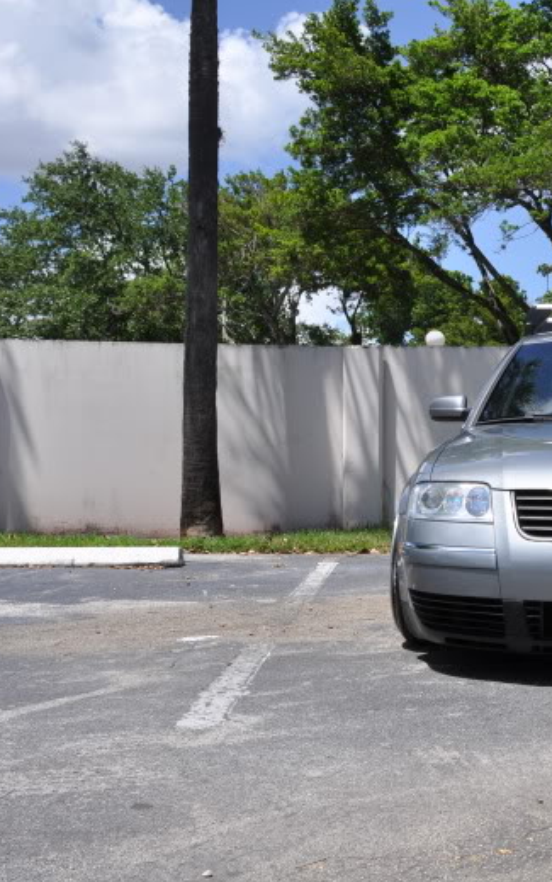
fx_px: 1130
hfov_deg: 24.9
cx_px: 651
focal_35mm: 47
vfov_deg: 42.6
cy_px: 449
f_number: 9
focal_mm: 20
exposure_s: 1/500
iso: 200
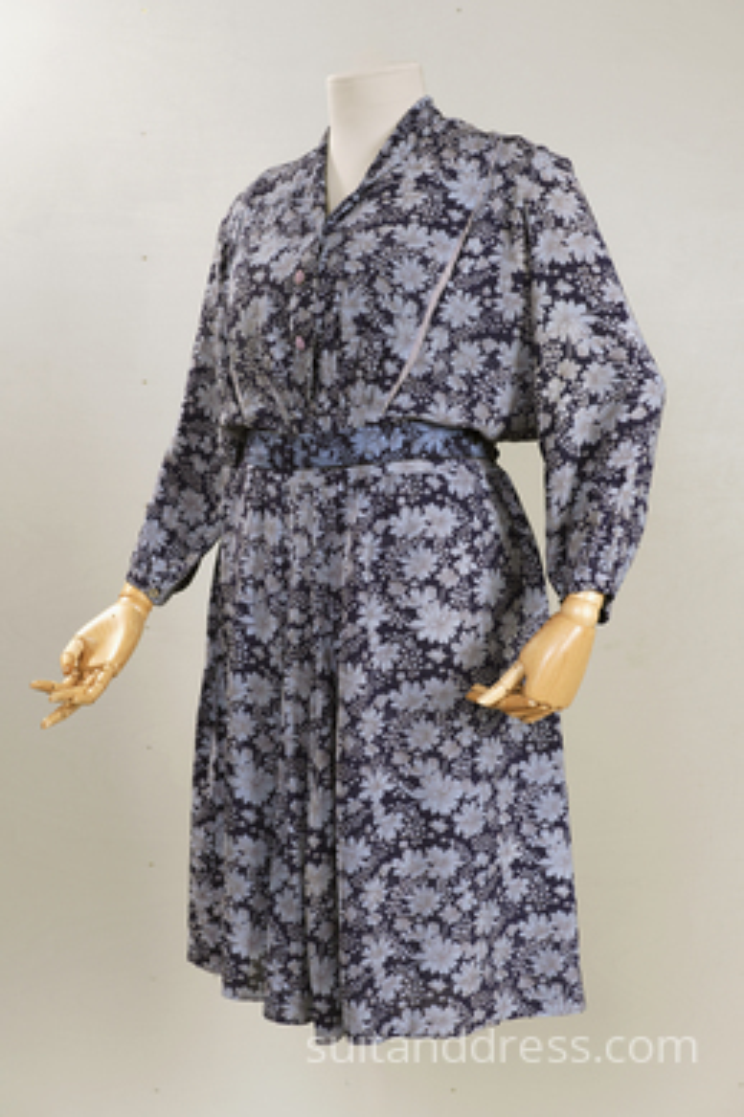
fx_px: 1489
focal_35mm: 48
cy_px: 558
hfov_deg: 28.1
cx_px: 372
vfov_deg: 41.1
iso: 200
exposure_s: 1/13
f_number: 5.6
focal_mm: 32
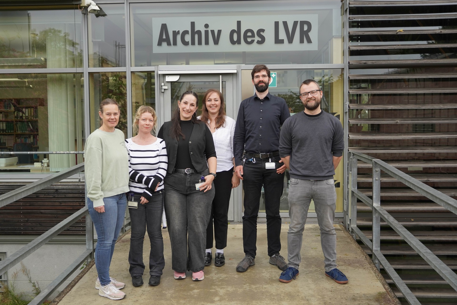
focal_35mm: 40
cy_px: 152
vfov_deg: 33.0
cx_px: 228
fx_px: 514
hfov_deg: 47.9
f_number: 4.5
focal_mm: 27
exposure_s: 1/160
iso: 200
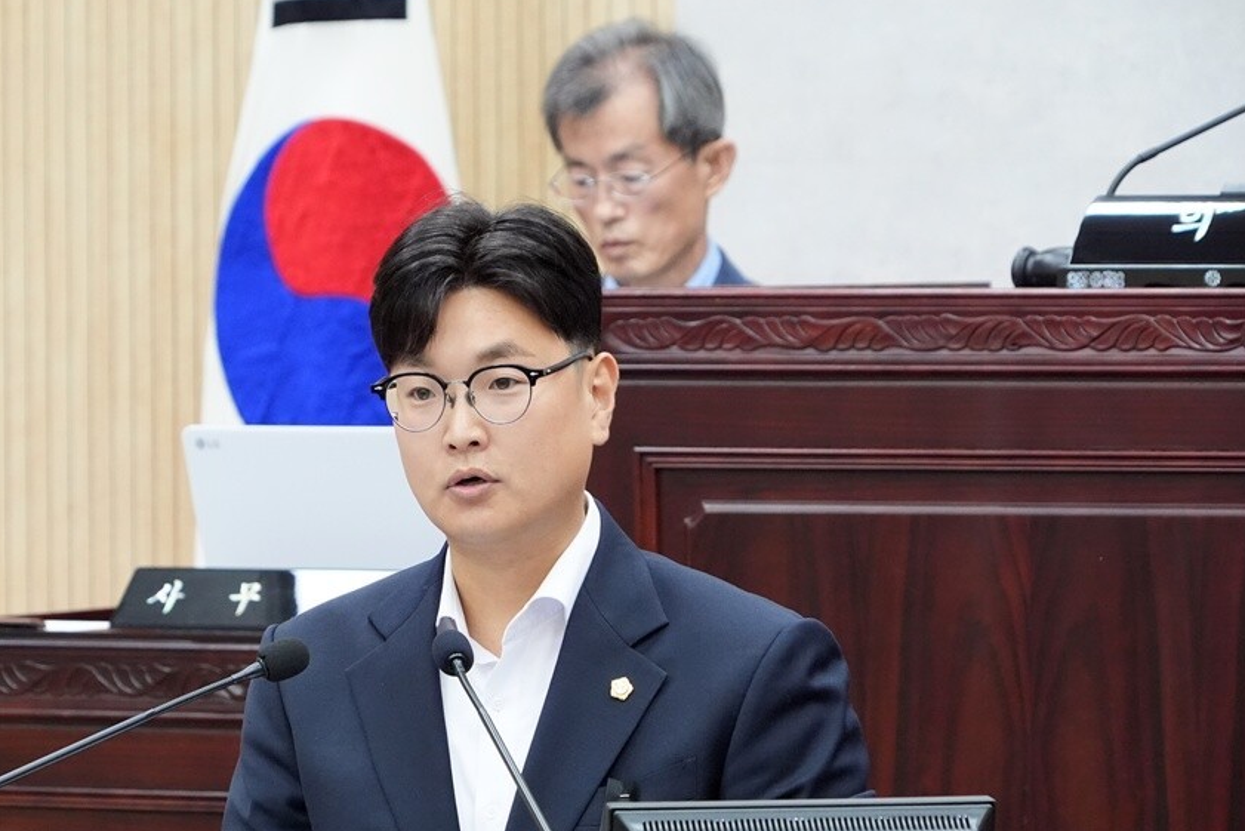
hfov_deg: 7.4
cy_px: 543
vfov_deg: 4.9
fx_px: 9684
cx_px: 422
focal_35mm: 280
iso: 3200
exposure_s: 1/60
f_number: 8
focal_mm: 184
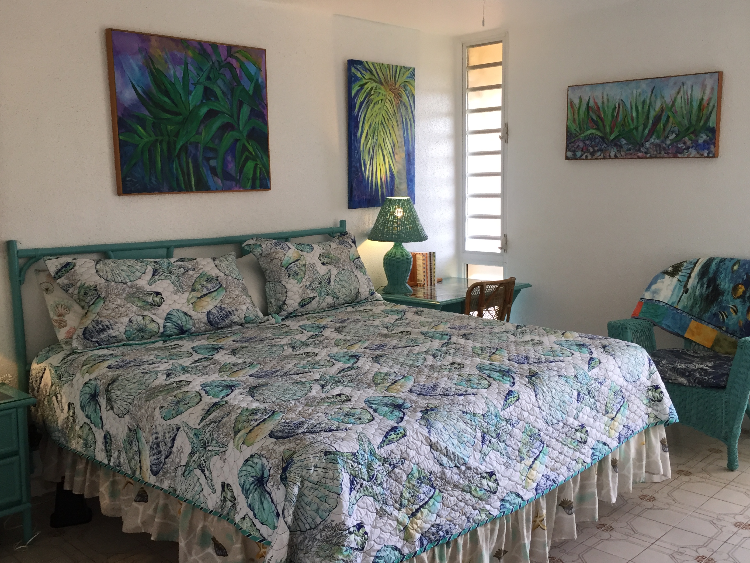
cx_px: 348
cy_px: 274
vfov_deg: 41.8
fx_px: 737
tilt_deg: -6.6
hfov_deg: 53.9
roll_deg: -0.5
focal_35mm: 34
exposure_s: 1/33
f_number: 2.2
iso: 50
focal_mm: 4.15
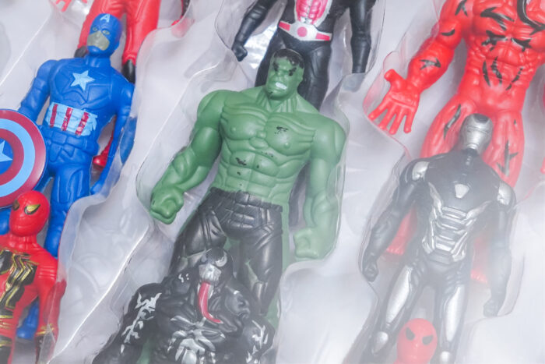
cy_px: 182
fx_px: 1408
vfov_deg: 14.7
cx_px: 272
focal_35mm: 93
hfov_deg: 21.9
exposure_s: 1/125
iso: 3200
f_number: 11
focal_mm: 62
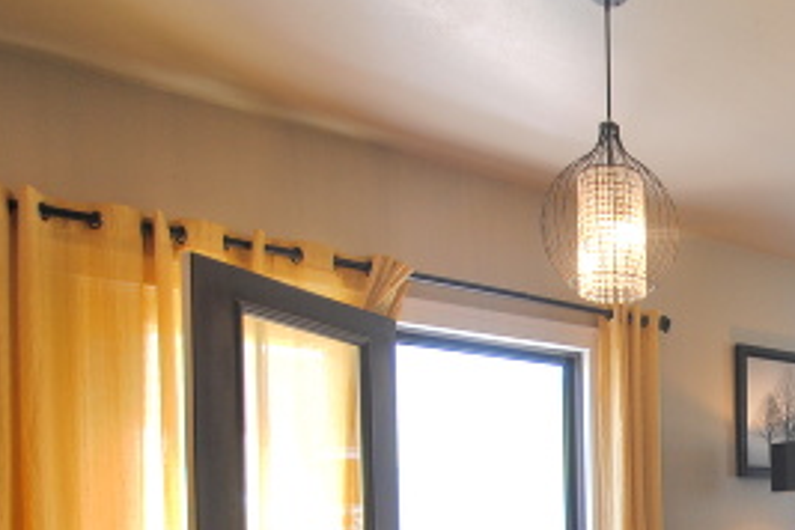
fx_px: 795
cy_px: 533
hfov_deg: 45.4
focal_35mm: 36
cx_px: 783
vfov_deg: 33.6
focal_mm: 10
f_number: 4
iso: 200
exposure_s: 1/60
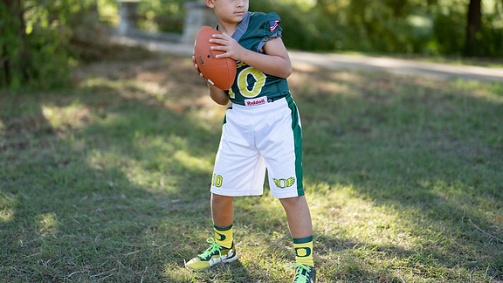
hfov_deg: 33.3
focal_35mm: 63
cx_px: 243
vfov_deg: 19.1
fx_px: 840
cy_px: 103
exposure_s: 1/1250
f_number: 1.2
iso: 100
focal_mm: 50
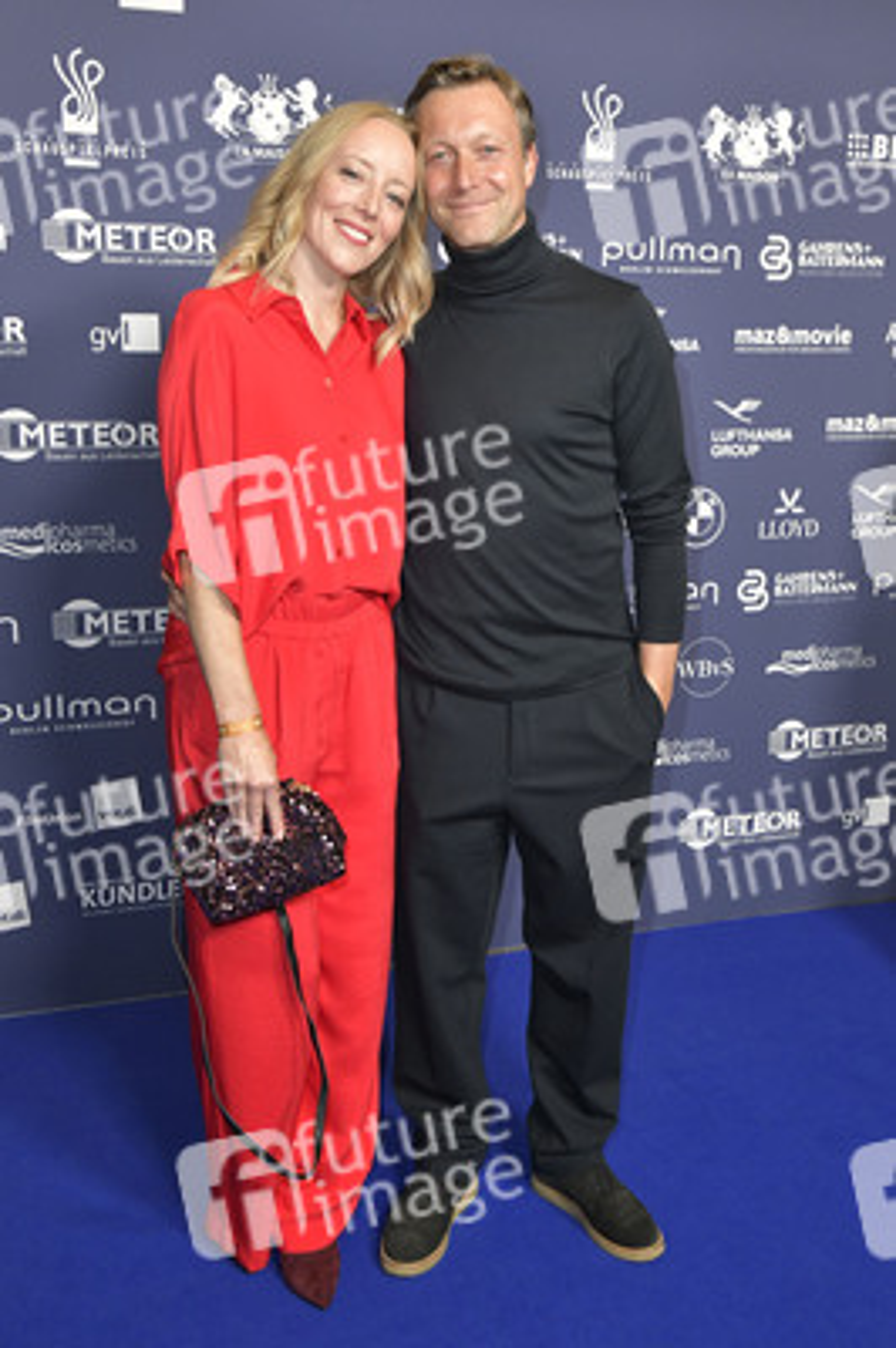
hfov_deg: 37.8
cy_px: 674
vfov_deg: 54.5
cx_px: 448
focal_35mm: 35
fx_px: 1309
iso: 2000
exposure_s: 1/200
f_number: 6.3
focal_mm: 35
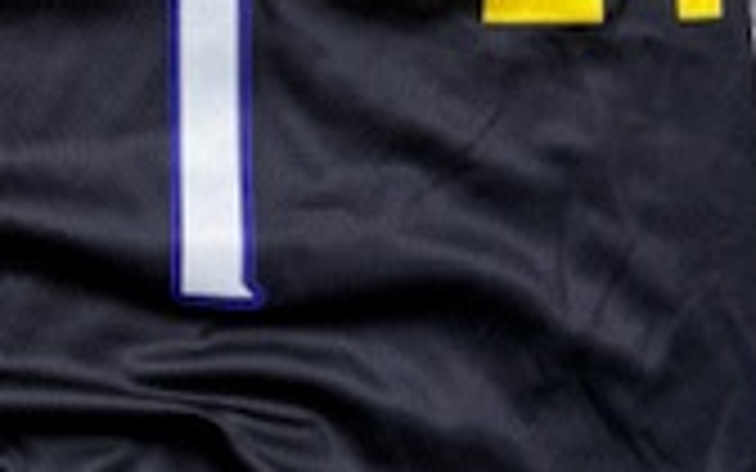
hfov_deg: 21.0
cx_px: 72
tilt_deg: -53.7
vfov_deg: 13.2
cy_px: -85
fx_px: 1999
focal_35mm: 97
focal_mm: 6.76
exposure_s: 1/100
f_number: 1.78
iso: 64
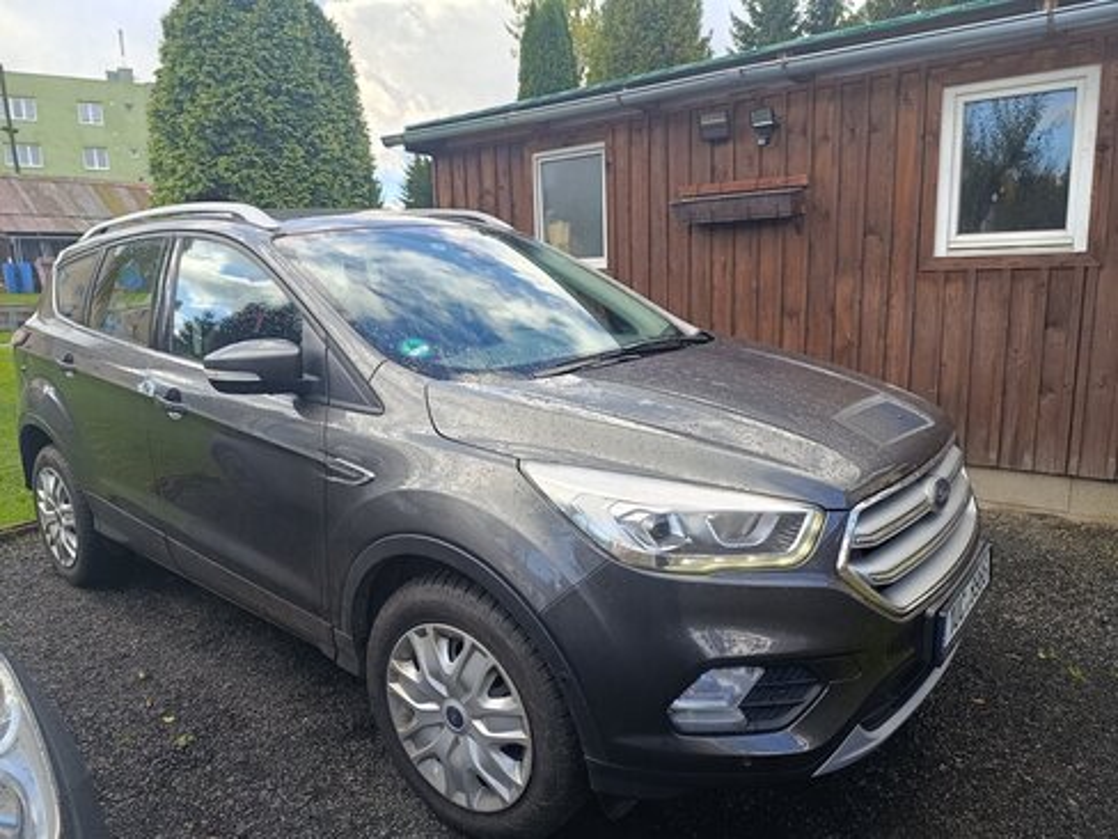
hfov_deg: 73.9
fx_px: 743
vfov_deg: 58.9
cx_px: 559
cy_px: 420
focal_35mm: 23
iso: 50
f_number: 1.65
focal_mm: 6.11
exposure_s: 1/119
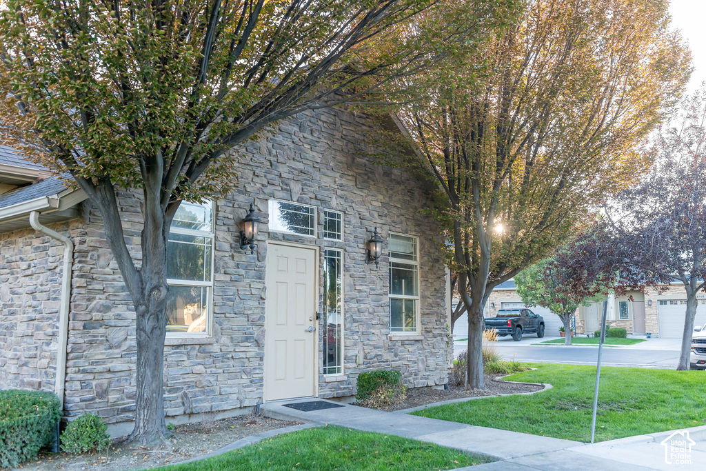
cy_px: 236
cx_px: 353
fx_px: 686
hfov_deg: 54.4
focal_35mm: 35
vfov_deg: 37.9
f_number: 3.5
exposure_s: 1/320
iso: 500
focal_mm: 35
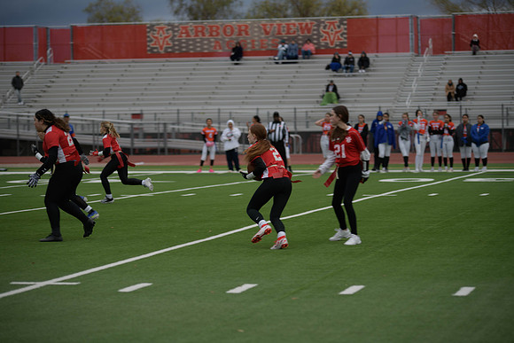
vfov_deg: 11.4
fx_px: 1714
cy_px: 172
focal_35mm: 120
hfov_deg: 17.1
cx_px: 257
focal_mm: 120
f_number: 2.8
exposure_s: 1/200
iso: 80
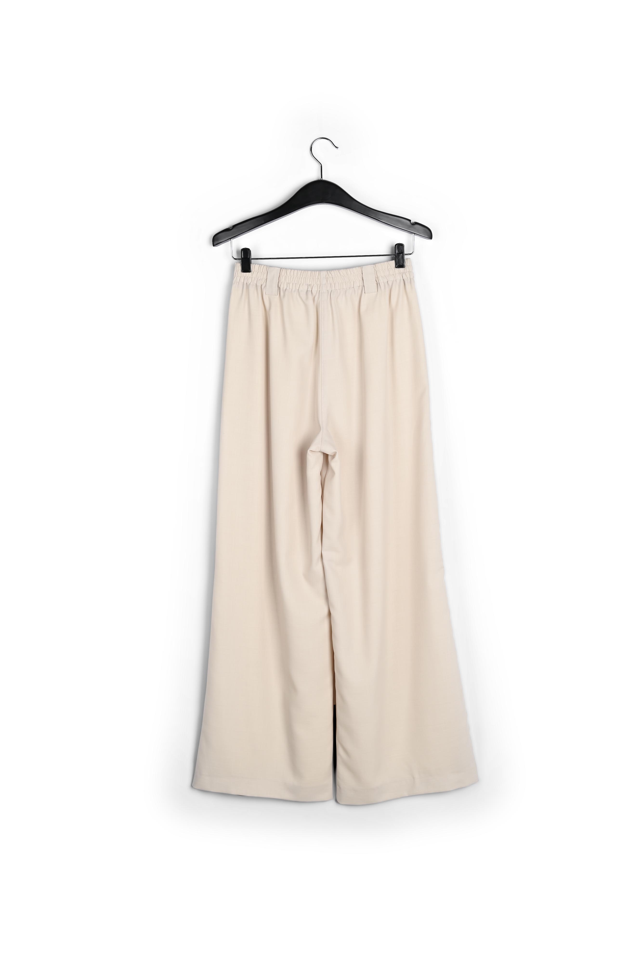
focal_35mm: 45
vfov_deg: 43.6
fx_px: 1204
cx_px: 321
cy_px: 482
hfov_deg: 29.9
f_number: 11
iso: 100
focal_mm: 45
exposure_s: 1/125
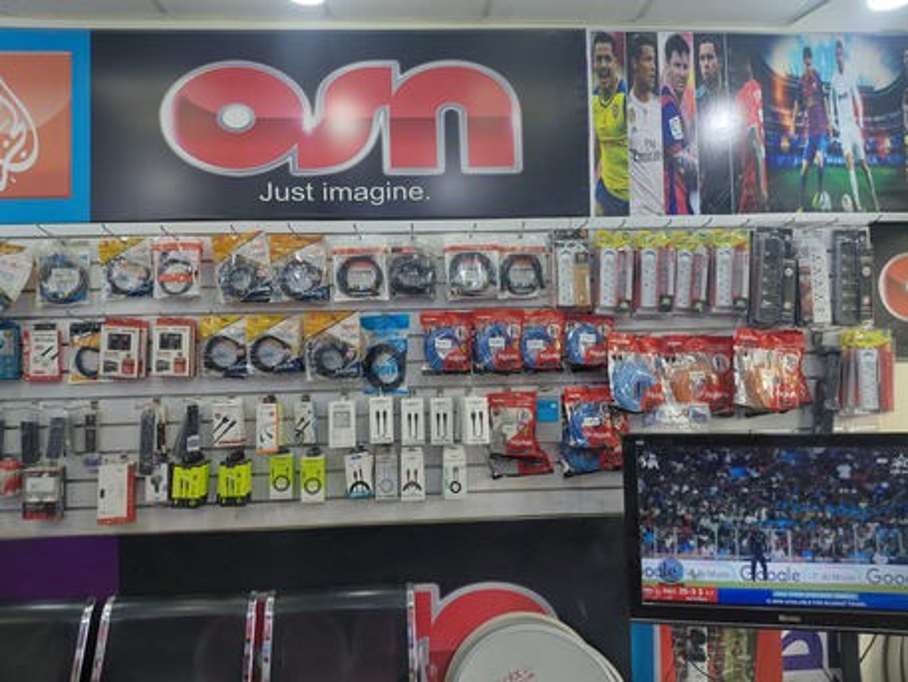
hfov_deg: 69.4
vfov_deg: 54.9
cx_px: 454
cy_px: 341
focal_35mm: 25
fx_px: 656
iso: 100
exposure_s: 1/120
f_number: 1.8
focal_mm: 4.69
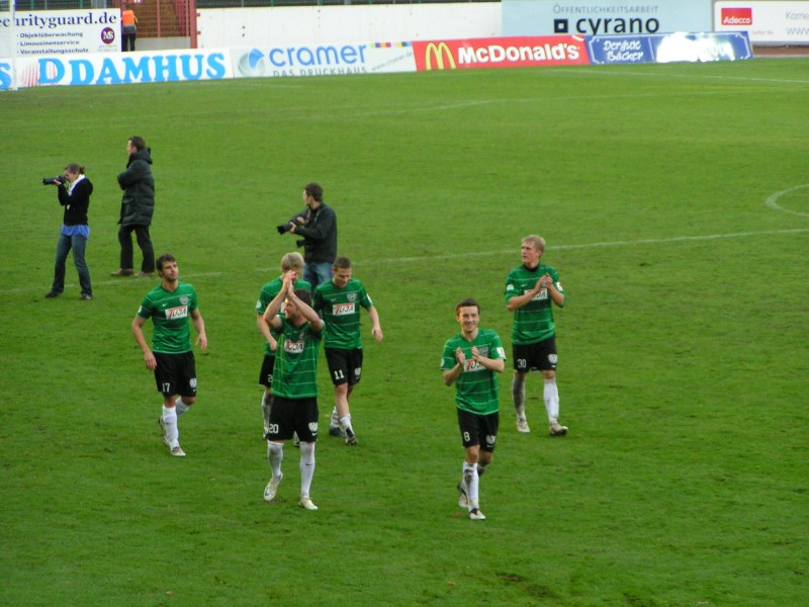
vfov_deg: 8.2
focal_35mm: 180
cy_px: 304
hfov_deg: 11.0
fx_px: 4207
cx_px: 404
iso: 200
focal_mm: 27.5
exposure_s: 1/200
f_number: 3.5
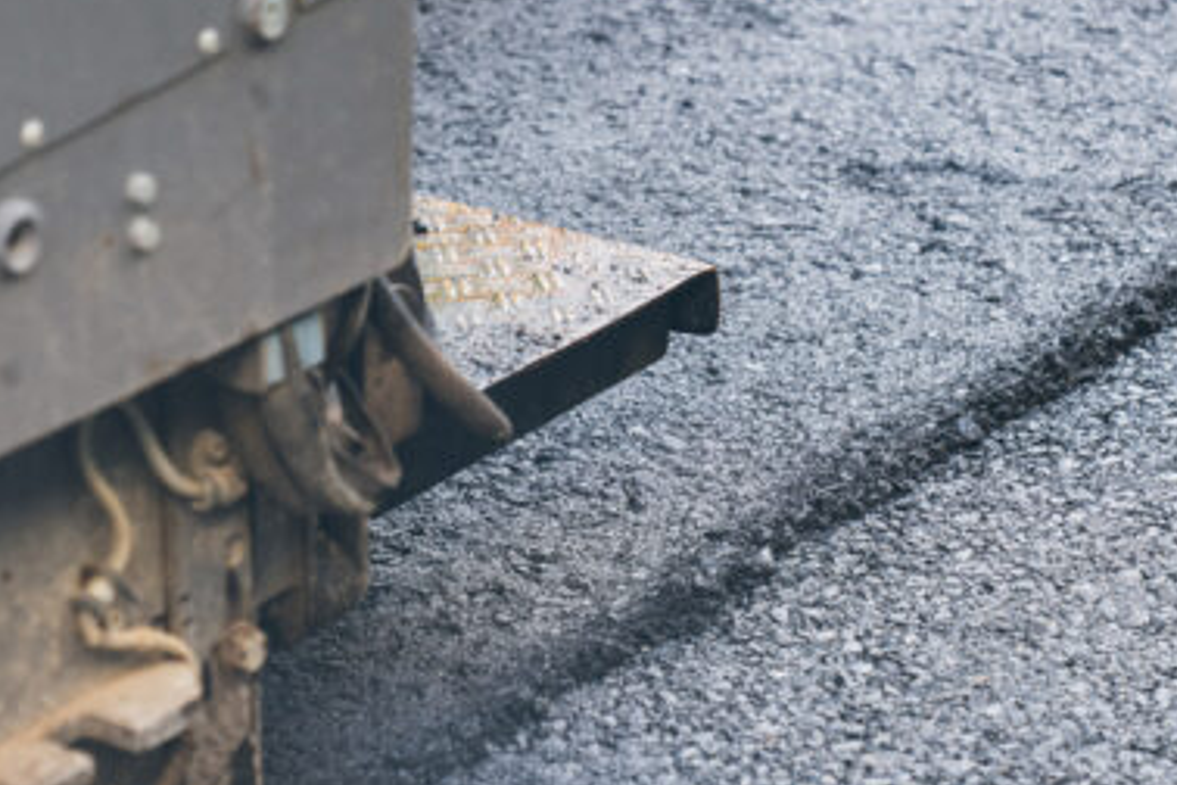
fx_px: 4544
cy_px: 533
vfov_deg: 9.9
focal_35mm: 139
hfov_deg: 14.7
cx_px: 738
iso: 400
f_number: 2.8
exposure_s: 1/250
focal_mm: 70
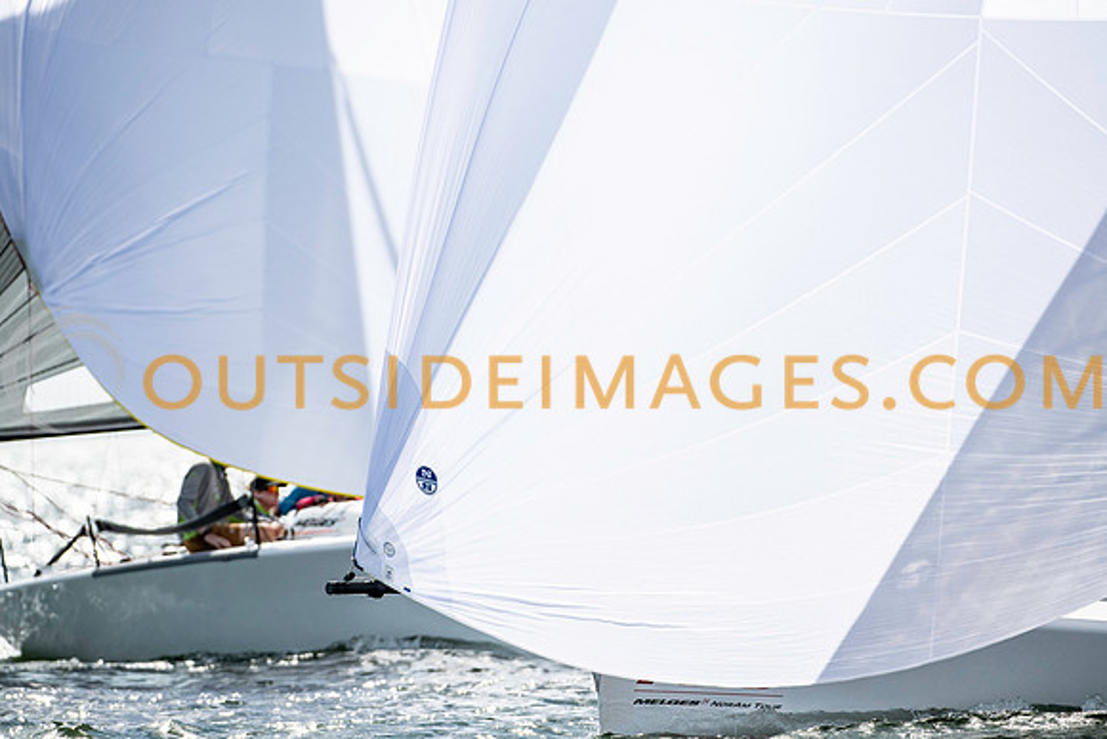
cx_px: 554
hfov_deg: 4.0
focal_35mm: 510
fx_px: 15685
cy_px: 370
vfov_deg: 2.7
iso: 320
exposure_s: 1/3200
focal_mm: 340
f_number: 5
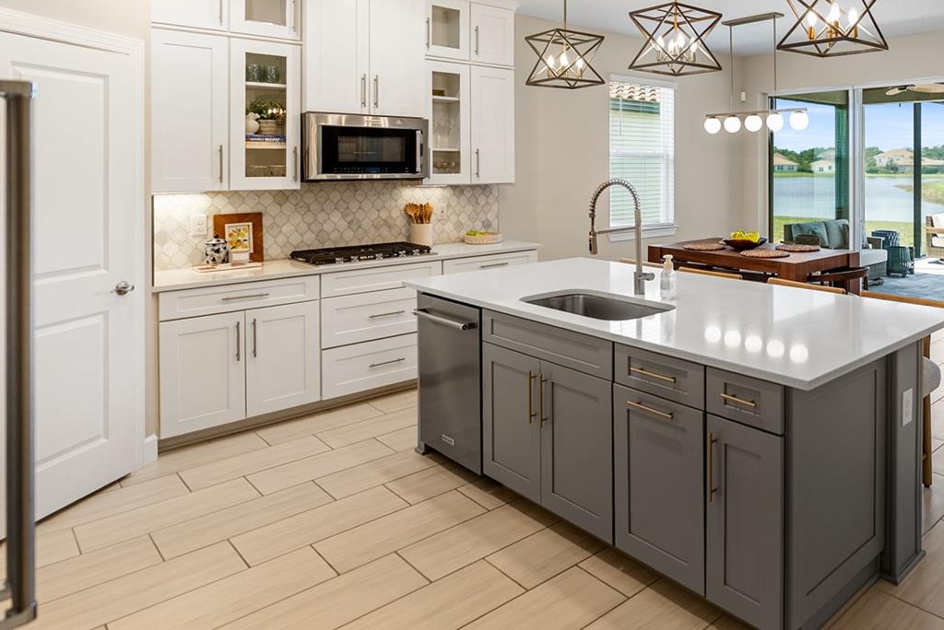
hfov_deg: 66.2
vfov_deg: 50.1
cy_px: 193
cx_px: 729
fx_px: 656
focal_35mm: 25
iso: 160
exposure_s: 1/80
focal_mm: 16
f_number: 2.8
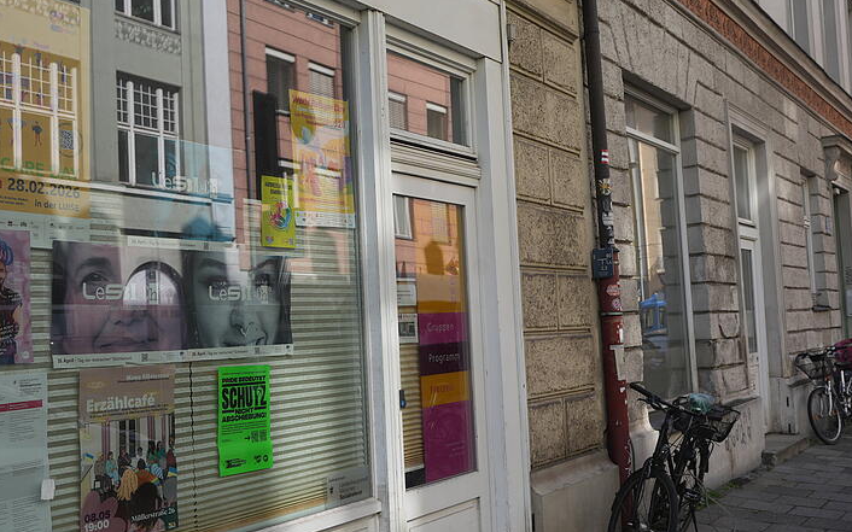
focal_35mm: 41
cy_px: 273
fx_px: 952
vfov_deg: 31.2
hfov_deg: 48.1
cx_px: 369
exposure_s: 1/250
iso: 100
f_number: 5
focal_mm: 35
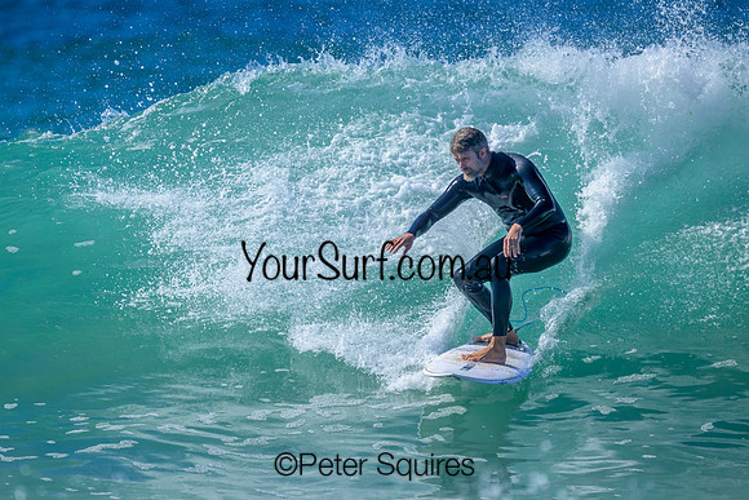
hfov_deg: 2.2
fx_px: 19516
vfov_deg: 1.5
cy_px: 220
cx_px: 310
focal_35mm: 938
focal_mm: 800
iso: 320
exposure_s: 1/2000
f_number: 6.3
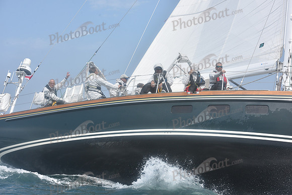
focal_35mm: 70
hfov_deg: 28.8
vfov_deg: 19.5
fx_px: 568
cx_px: 146
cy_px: 98
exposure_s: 1/800
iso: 320
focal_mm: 70
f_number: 10
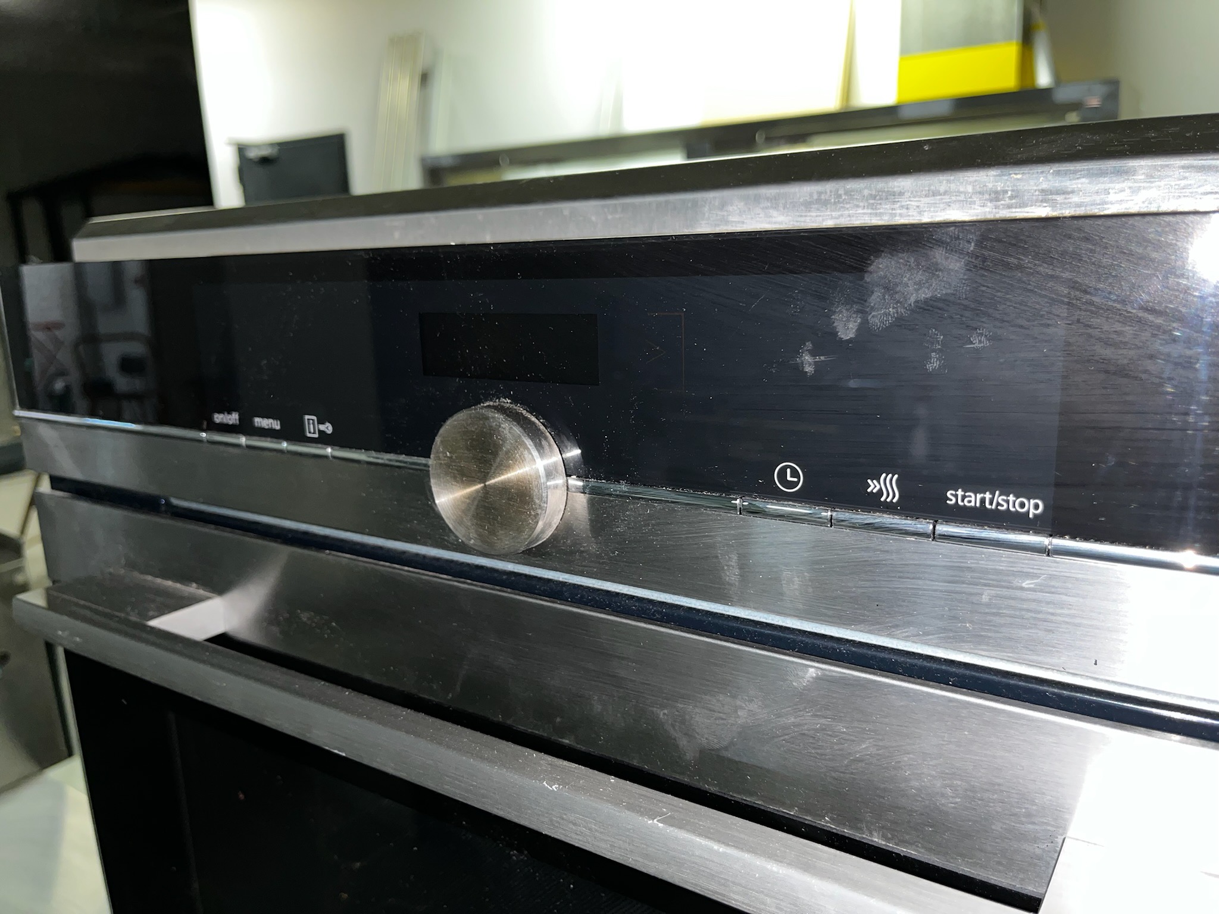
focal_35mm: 26
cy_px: 457
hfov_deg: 67.3
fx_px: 916
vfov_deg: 53.1
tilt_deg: -13.2
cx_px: 610
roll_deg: +2.7
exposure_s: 1/17
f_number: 1.6
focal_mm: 5.1
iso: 50
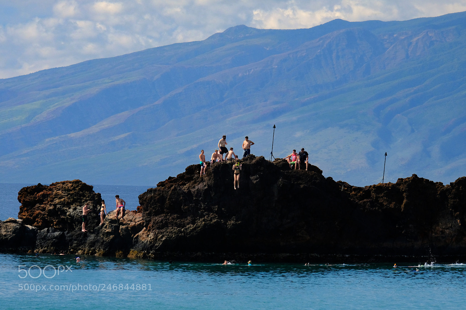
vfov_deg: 4.6
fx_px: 3882
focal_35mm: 300
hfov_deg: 6.9
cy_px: 155
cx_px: 233
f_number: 13
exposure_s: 1/300
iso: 1250
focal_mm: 200
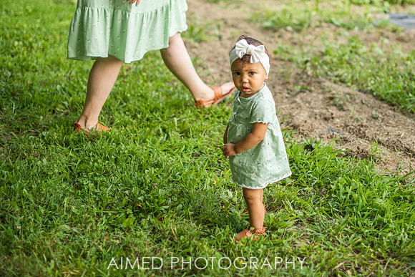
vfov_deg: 19.5
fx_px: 802
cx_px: 260
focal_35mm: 70
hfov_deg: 28.9
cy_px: 87
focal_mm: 50
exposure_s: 1/640
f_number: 1.8
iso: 250
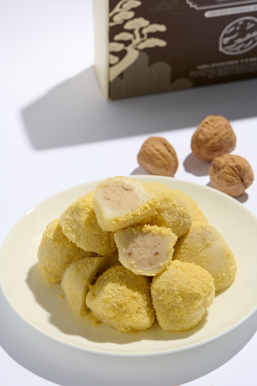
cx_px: 128
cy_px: 193
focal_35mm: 105
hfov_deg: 13.0
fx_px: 1126
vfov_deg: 19.5
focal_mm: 105
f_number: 13
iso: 100
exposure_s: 1/160
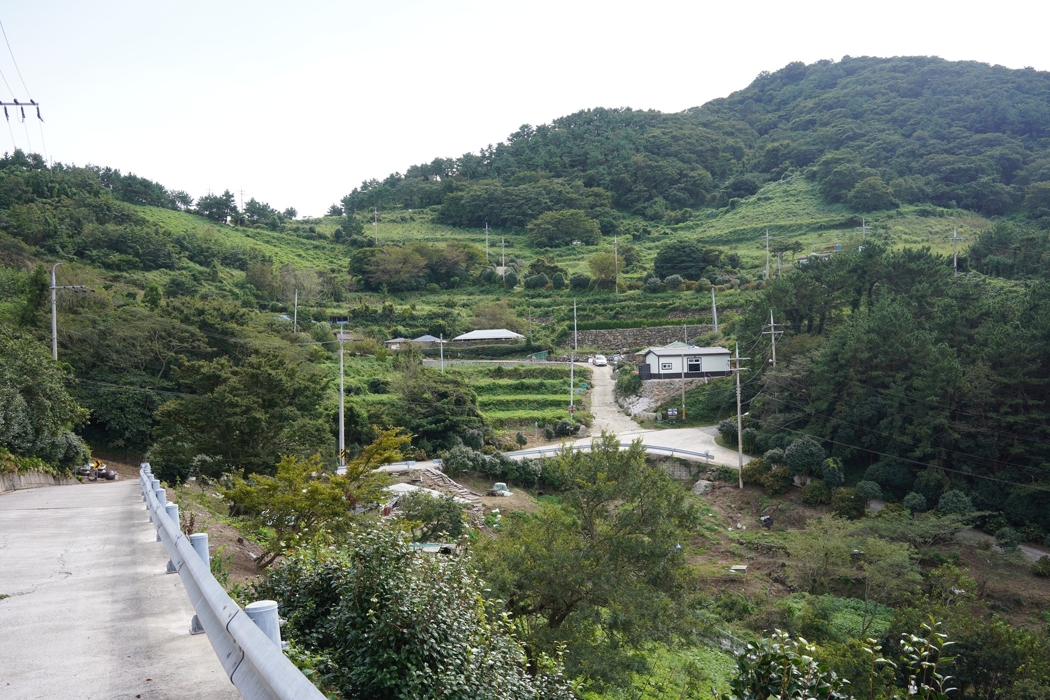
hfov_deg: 54.4
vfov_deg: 37.9
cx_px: 525
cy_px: 350
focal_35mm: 35
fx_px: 1021
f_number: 10
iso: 200
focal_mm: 35
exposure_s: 1/100
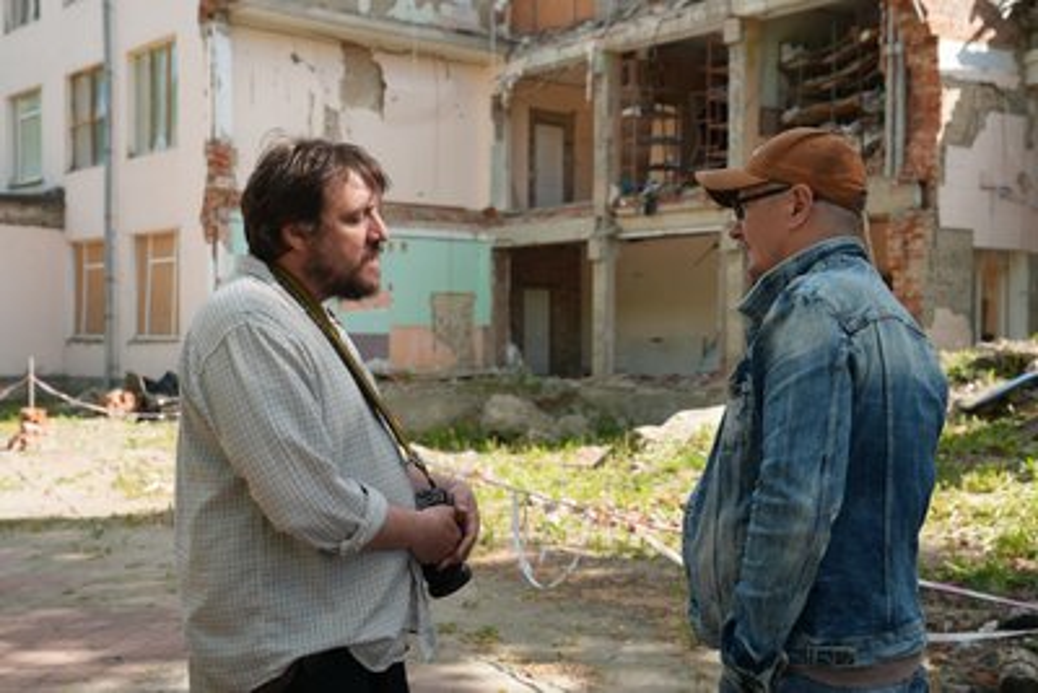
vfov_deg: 28.1
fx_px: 1384
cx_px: 519
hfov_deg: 41.1
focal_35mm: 48
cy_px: 346
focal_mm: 48
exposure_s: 1/50
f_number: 5
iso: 125
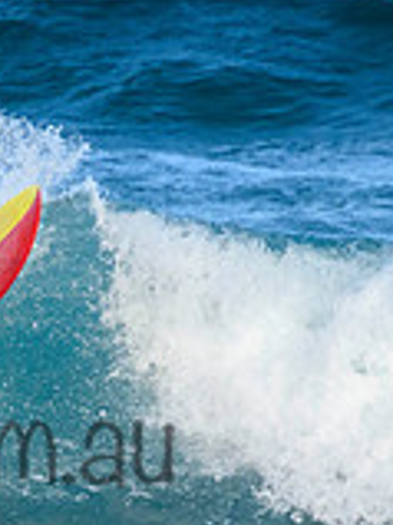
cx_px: -175
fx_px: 42518
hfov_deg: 0.5
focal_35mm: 2805
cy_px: 408
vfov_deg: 0.7
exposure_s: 1/1600
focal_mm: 800
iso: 2200
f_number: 11
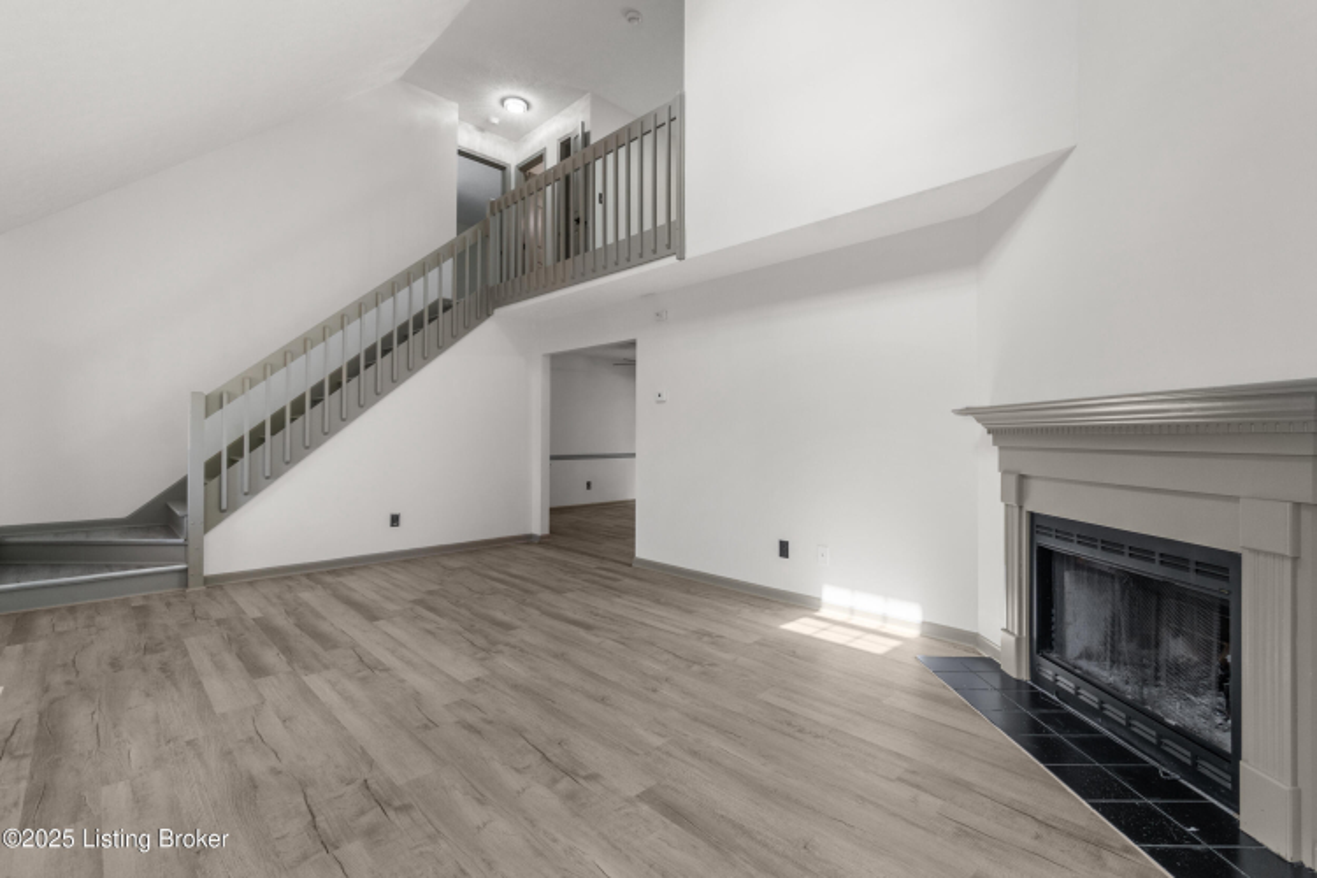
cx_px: 658
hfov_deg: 100.4
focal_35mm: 15
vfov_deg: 77.3
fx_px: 549
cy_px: 439
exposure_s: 1/6
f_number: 8
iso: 400
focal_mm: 10
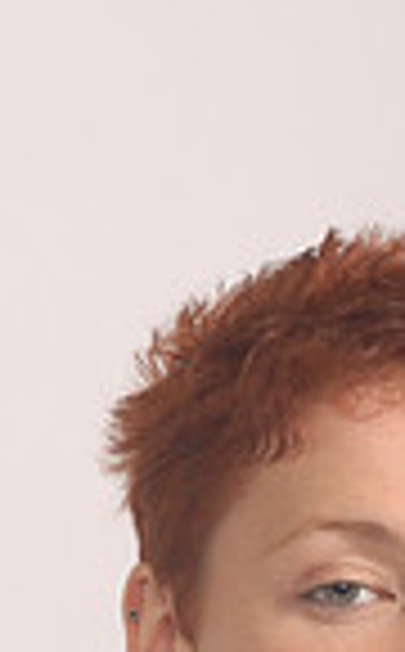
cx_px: 428
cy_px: 926
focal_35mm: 405
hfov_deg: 3.2
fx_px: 7188
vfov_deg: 5.2
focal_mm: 66
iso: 125
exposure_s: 1/200
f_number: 5.6
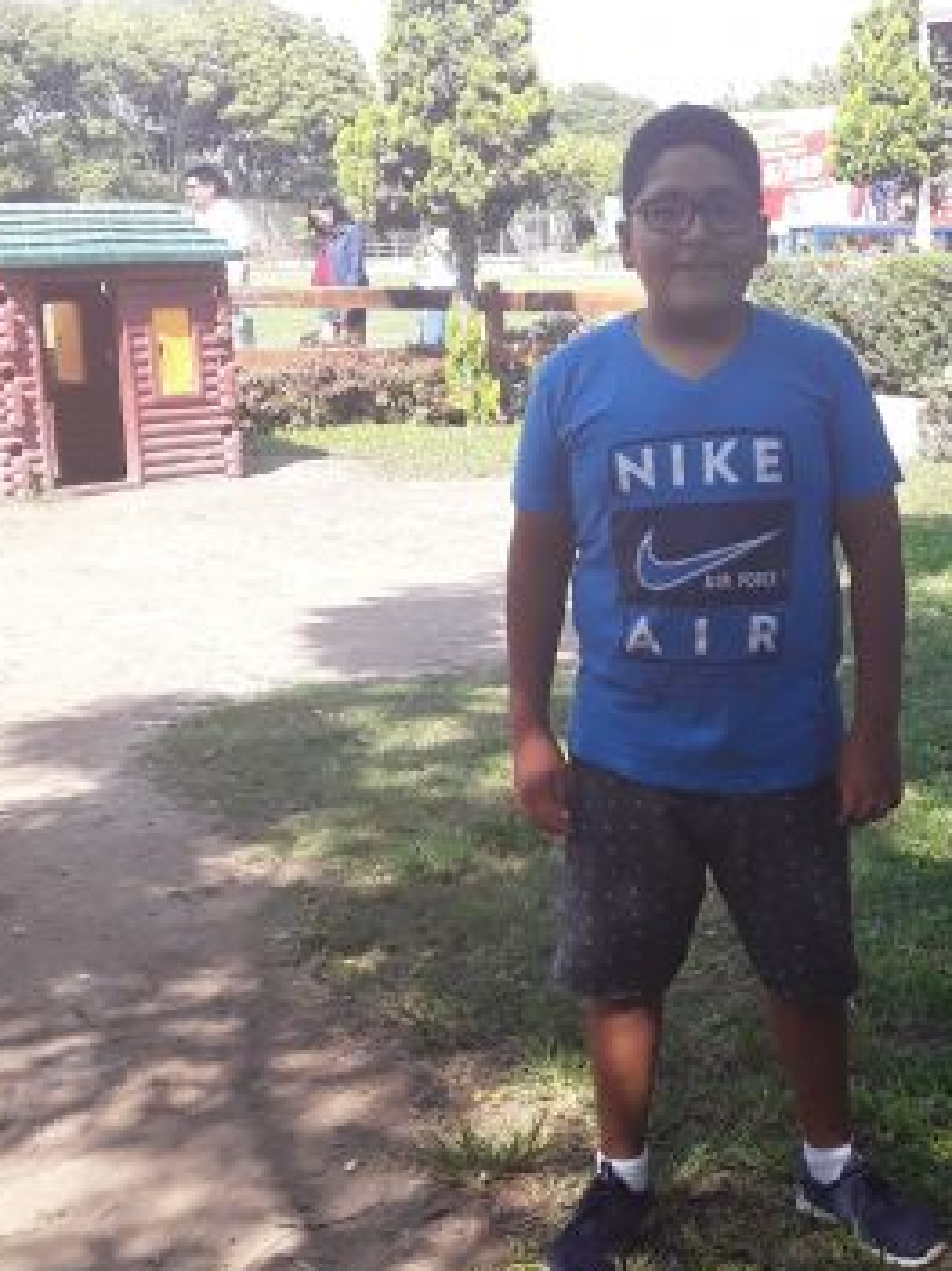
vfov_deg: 36.1
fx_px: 1945
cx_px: 760
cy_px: 728
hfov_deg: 27.0
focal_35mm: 53
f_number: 2.2
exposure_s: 1/395
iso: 40
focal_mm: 3.3
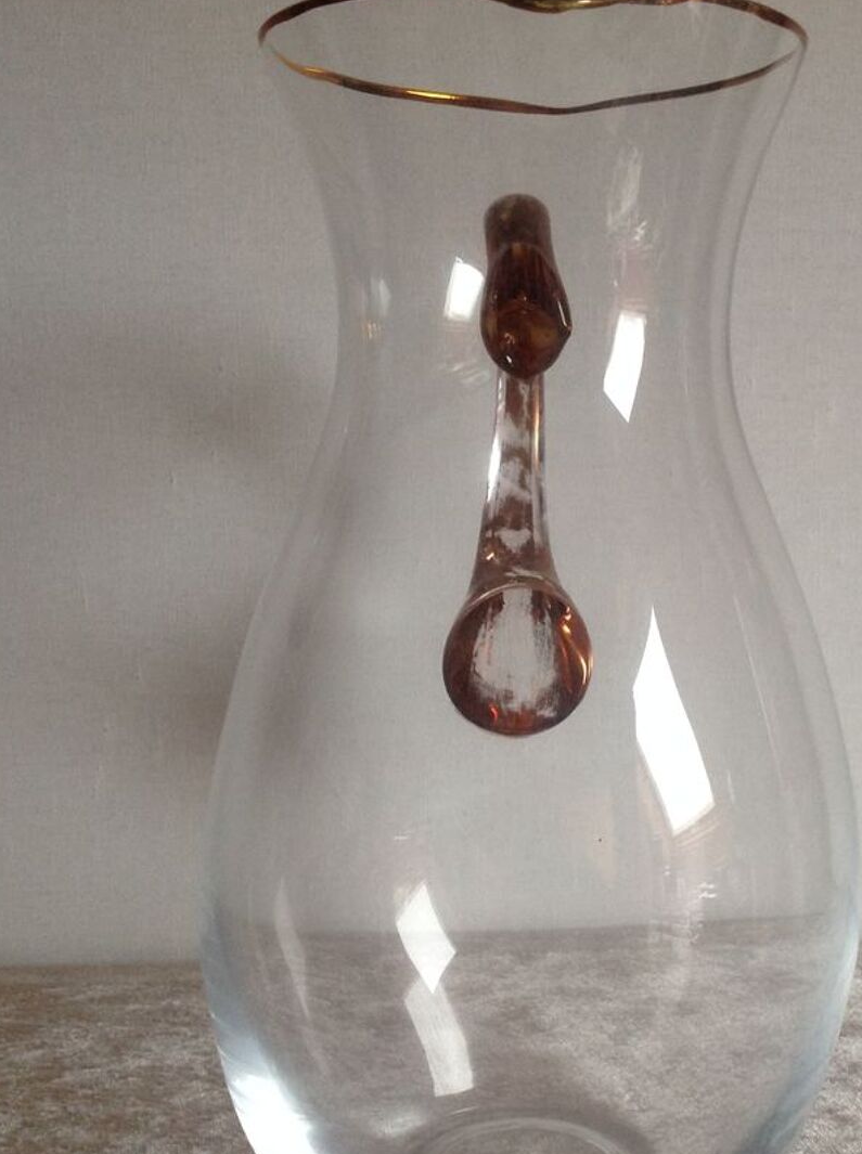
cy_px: 663
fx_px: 1465
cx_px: 519
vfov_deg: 42.9
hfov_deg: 32.7
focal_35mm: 44
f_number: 2.4
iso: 160
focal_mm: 4.28
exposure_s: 1/15
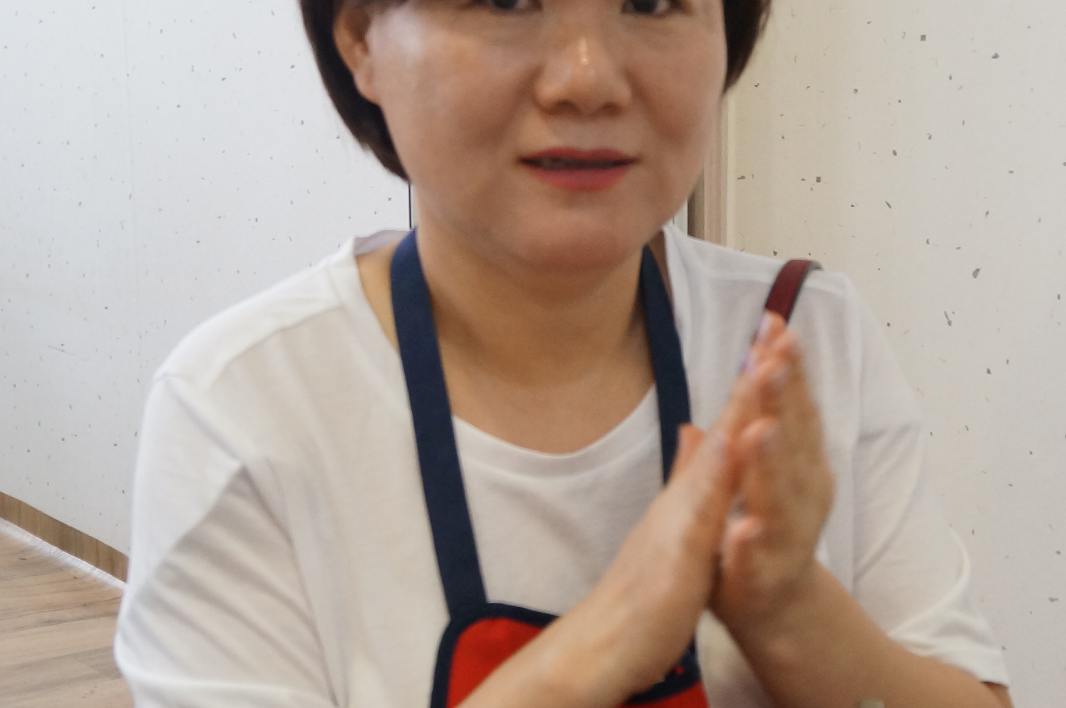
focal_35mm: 74
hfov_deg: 27.3
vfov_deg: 18.4
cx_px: 633
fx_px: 2189
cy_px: 356
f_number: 4
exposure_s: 1/60
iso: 800
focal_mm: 24
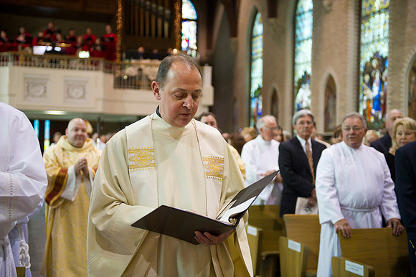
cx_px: 208
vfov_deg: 27.0
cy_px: 138
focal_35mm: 50
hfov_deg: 39.6
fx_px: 577
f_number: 2.8
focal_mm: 50
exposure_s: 1/200
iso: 2000
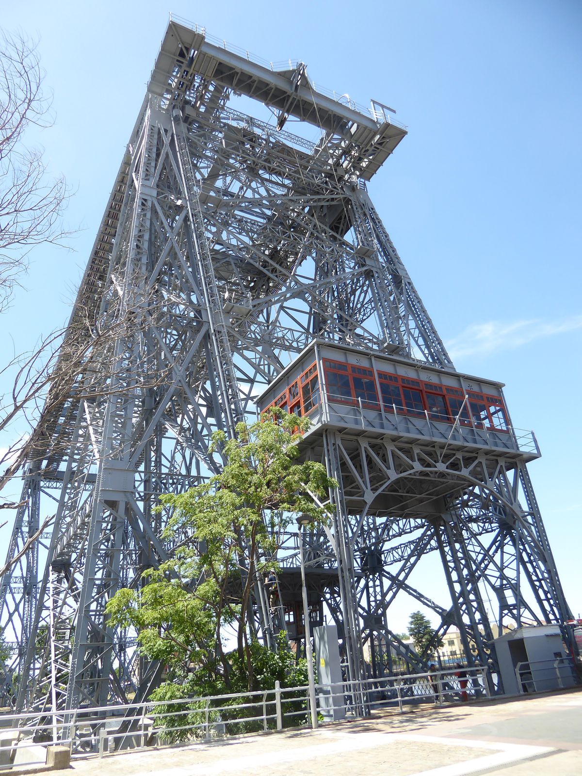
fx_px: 560
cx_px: 291
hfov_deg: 54.9
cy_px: 388
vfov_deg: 69.4
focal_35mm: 25
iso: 80
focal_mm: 4.3
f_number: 3.3
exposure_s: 1/400
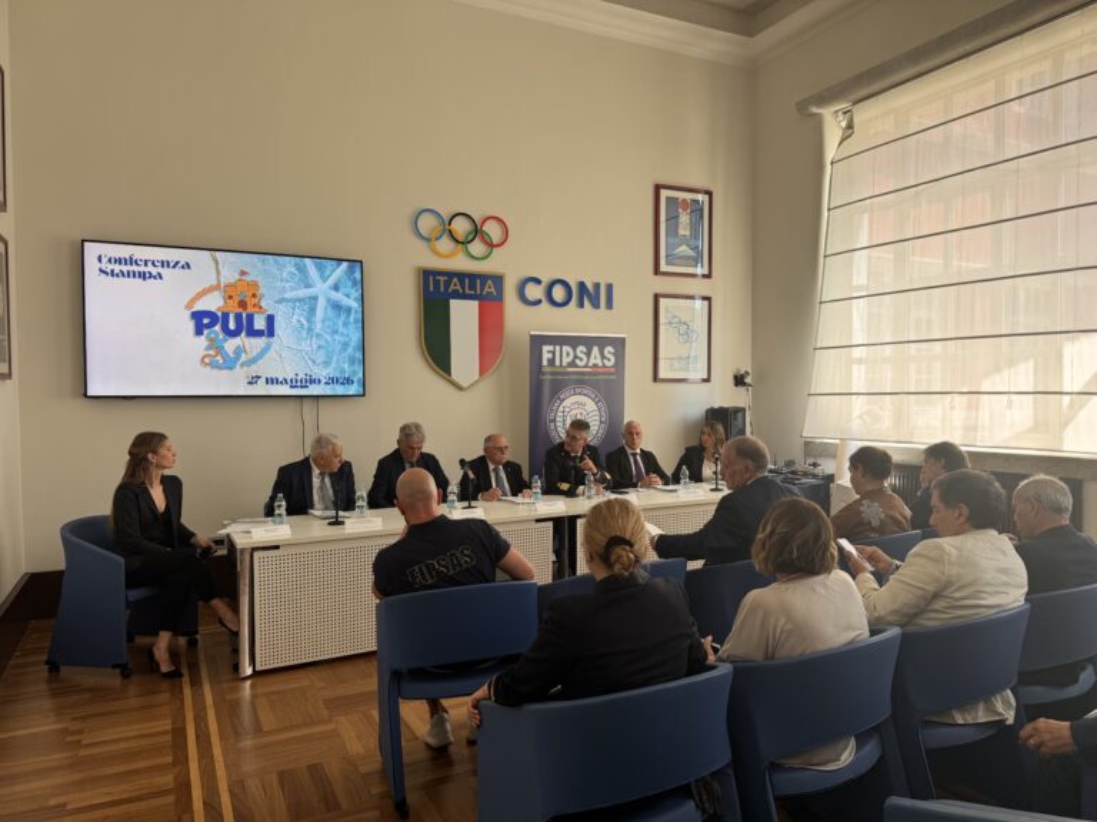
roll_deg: +0.8
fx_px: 761
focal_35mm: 24
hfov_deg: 71.6
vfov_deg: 56.8
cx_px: 548
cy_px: 411
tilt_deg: -1.0
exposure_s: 1/121
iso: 100
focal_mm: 6.76
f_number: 1.78
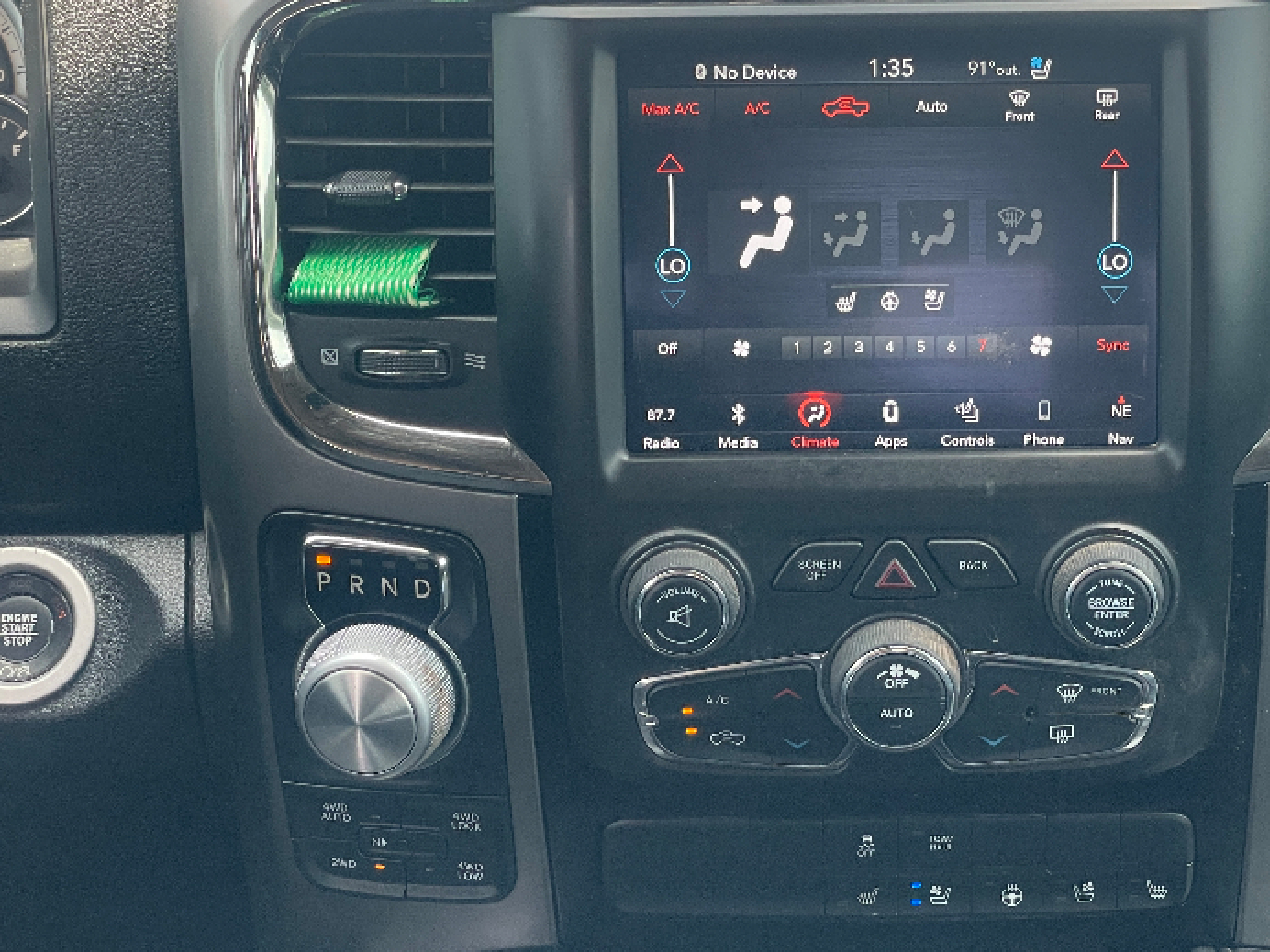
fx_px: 2825
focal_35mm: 77
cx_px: 839
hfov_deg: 25.2
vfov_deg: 19.1
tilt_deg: -26.2
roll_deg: +0.7
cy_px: 433
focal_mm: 6
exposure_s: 1/99
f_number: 2
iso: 80
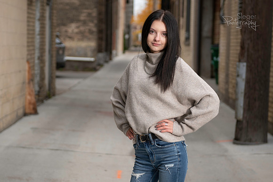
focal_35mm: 82
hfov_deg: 24.7
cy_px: 84
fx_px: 623
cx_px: 116
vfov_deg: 16.6
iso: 100
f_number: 2.8
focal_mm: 56
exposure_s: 1/400
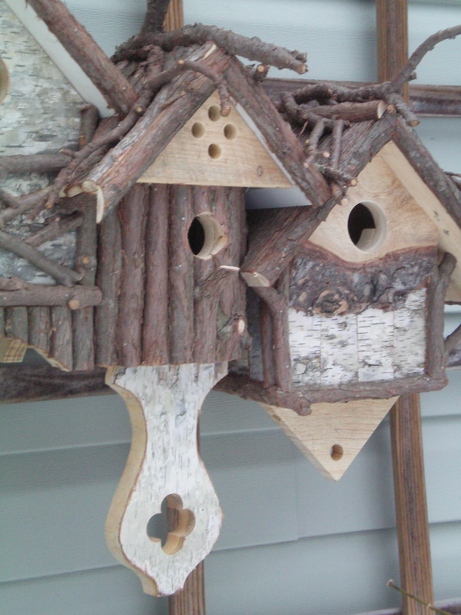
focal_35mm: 98
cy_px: 294
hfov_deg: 15.1
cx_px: 257
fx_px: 1740
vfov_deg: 20.0
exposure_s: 1/100
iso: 200
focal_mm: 14.3
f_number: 5.1
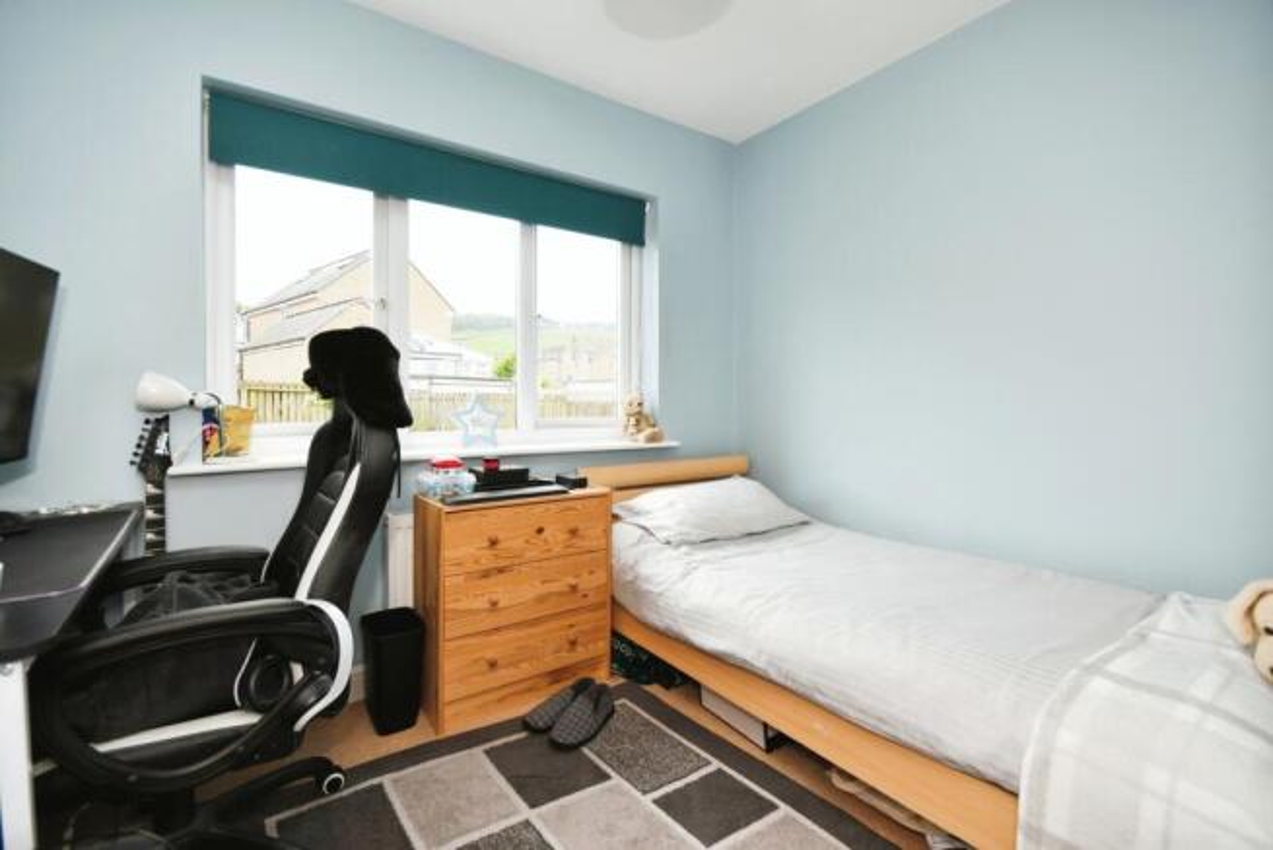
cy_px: 425
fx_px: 530
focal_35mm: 15
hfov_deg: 100.4
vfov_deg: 77.4
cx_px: 636
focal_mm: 10
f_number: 8
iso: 400
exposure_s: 1/60
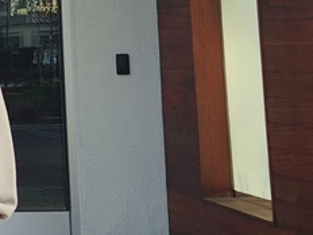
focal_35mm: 119
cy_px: -74
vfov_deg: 12.1
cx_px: -181
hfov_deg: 15.1
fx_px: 1076
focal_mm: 5.4
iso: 20
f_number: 1.8
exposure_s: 1/189
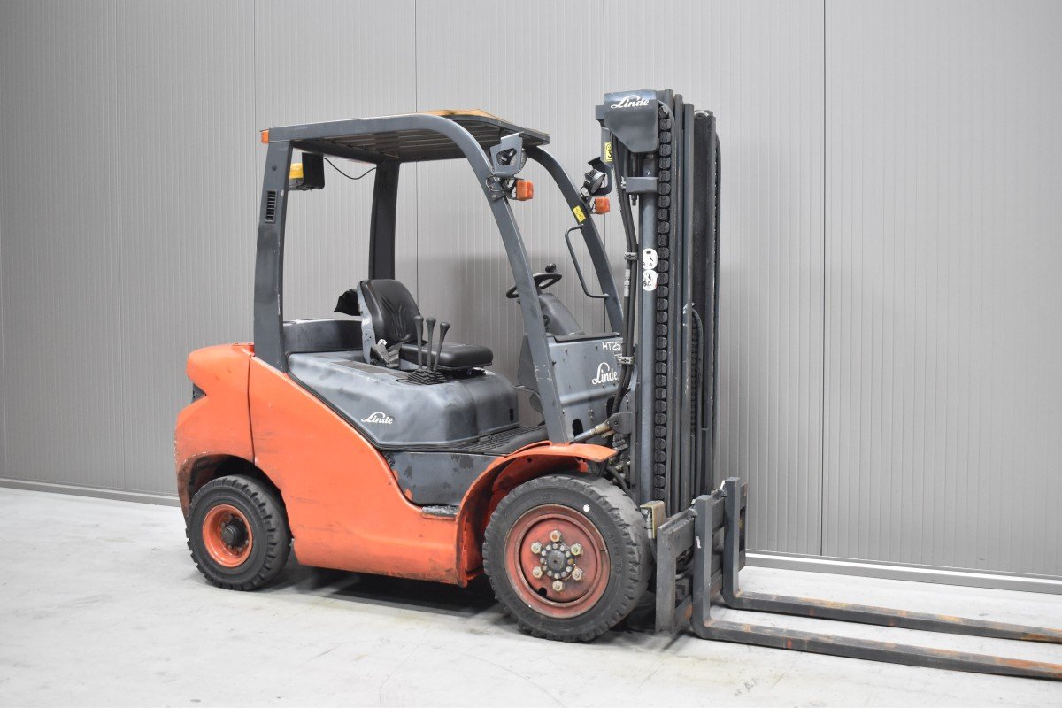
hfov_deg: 53.1
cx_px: 531
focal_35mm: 36
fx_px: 1062
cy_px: 354
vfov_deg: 36.9
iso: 1600
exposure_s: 1/30
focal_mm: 24
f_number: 4
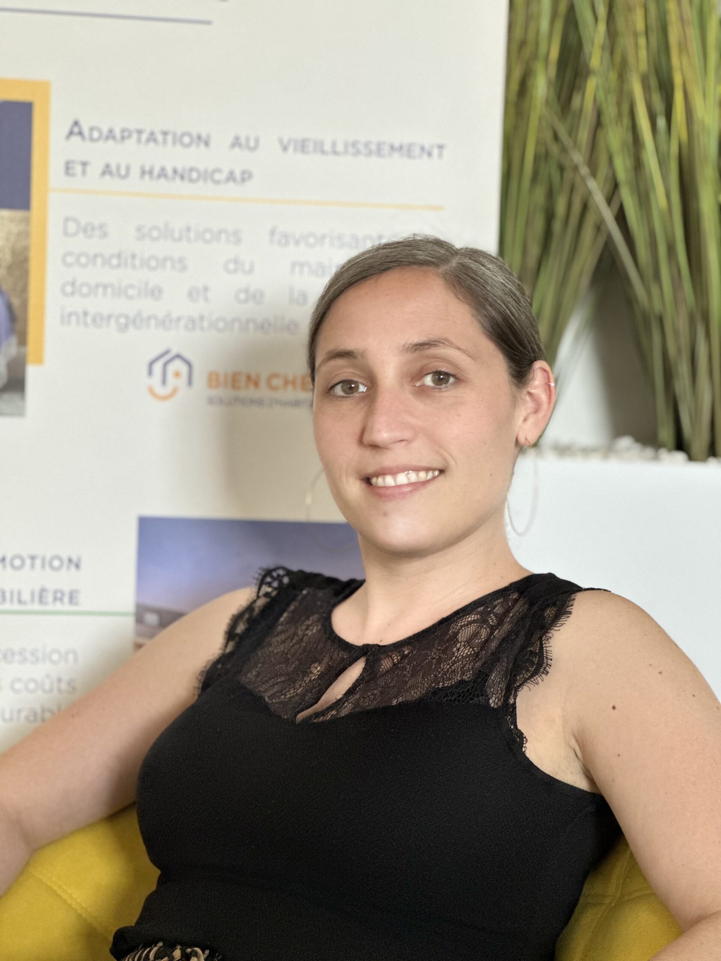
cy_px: 480
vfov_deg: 25.3
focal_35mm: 77
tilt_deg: -3.0
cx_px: 360
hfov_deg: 19.1
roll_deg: -2.9
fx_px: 2138
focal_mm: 9
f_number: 2.8
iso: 400
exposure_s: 1/32
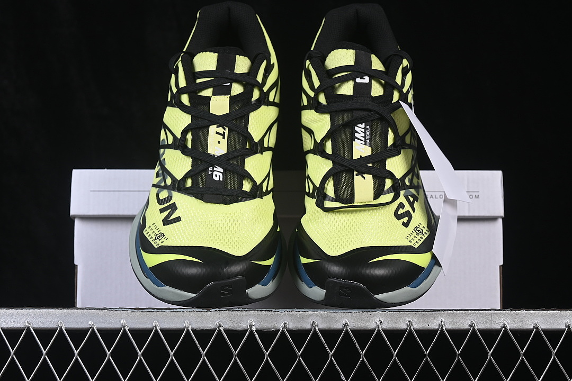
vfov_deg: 18.2
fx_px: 1192
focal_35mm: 75
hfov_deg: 27.0
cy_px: 190
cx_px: 286
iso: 160
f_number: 8
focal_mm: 50
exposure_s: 1/80
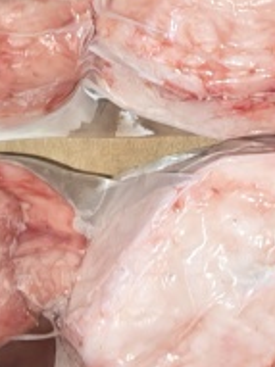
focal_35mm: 134
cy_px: 162
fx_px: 1421
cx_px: 417
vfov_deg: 14.7
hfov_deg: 10.6
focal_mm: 6.12
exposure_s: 1/30
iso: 2500
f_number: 1.9
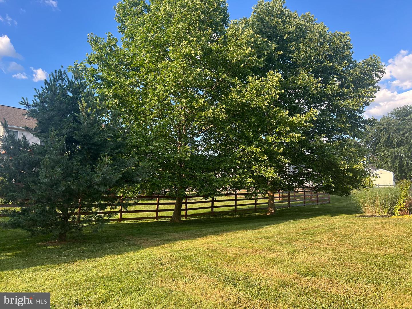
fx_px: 309
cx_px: 206
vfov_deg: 53.1
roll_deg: -2.3
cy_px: 154
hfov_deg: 67.3
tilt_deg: +8.0
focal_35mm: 26
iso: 50
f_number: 1.5
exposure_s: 1/611
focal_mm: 5.7
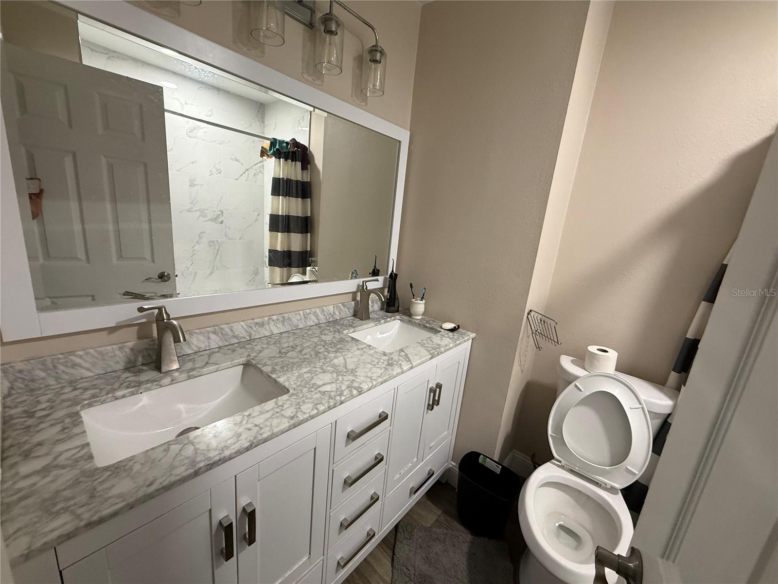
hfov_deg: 102.1
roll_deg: -6.1
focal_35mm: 14
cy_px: 292
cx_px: 389
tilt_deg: -13.6
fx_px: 315
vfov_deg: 85.7
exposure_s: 1/60
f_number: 2.2
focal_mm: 2.22
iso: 250
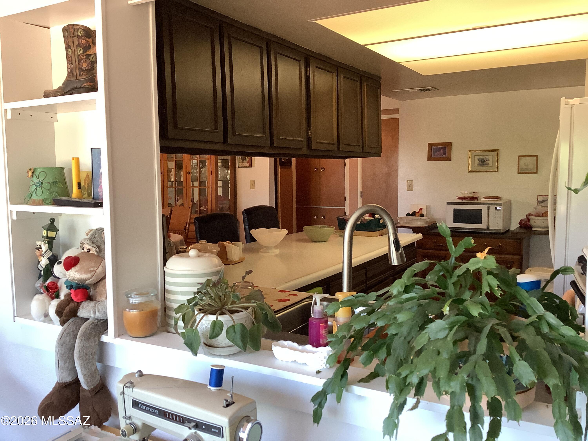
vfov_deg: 45.4
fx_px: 527
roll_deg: +0.9
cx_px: 294
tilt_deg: -6.7
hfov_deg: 58.4
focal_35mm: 31
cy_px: 220
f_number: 2.4
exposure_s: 1/50
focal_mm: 3.3
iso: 160
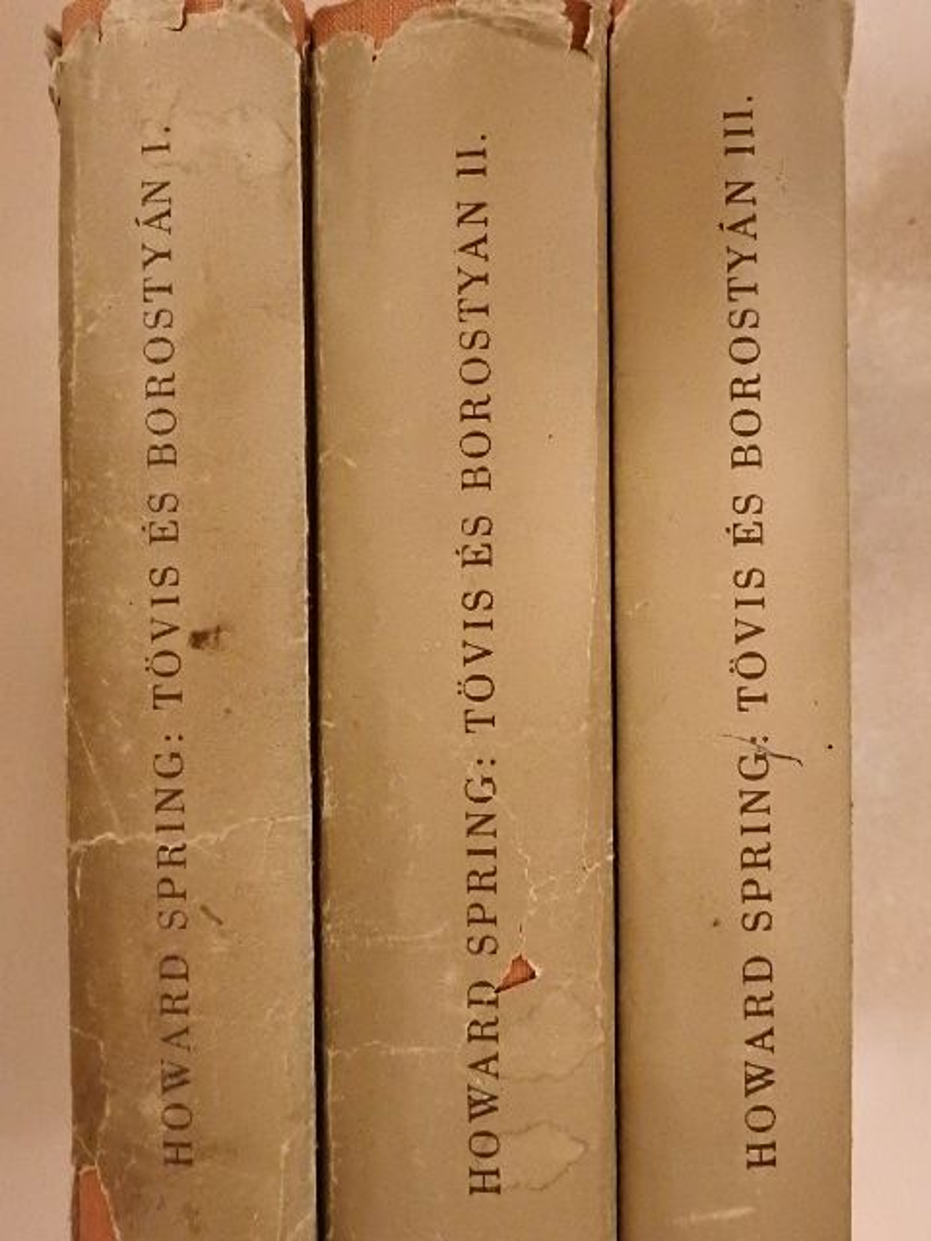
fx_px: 1076
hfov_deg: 46.8
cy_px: 620
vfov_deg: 60.0
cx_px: 466
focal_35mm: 30
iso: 1600
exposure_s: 1/80
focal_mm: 5.4
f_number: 3.5
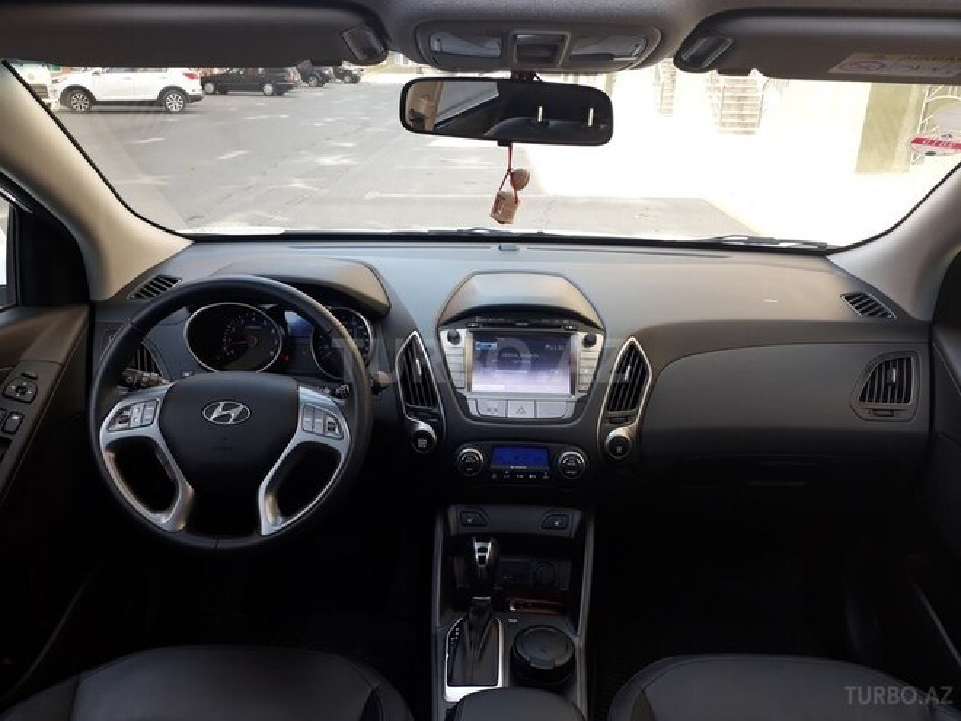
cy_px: 360
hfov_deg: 65.3
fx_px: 750
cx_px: 480
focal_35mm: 27
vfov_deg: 51.4
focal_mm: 3.6
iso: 40
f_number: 1.9
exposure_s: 1/138
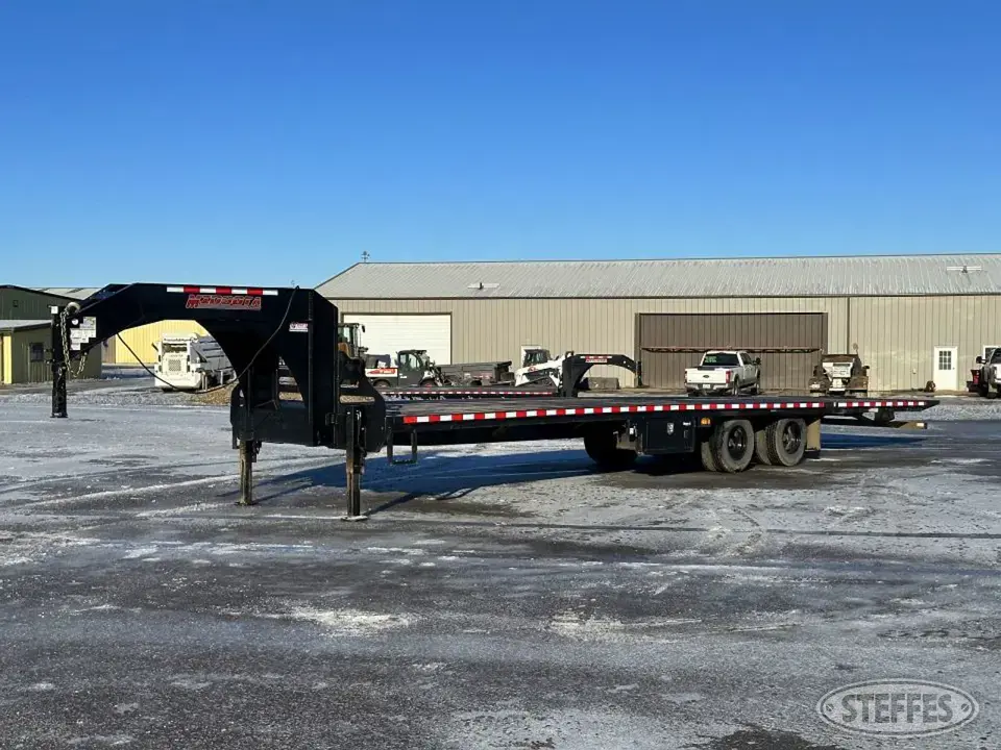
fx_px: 1388
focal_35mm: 48
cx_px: 500
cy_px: 375
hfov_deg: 39.7
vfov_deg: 30.3
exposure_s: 1/6623
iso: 64
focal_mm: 6.86
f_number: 1.78
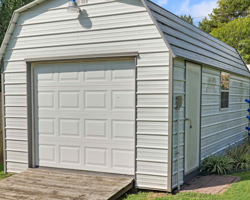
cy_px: 92
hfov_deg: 38.0
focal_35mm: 49
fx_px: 363
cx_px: 139
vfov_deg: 30.8
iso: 100
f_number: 9
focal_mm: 34
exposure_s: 1/80
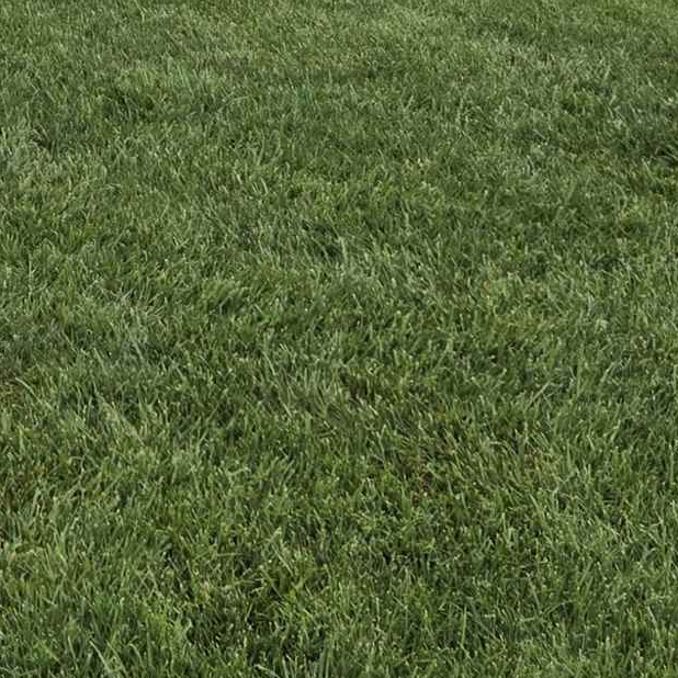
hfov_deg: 16.6
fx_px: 2238
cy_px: -493
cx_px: -90
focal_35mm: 101
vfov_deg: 15.2
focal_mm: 5.4
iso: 50
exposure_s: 1/2921
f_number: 1.8
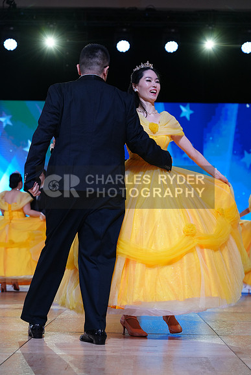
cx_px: 126
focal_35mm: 78
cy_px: 188
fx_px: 815
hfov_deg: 17.5
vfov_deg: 26.0
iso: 1250
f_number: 4
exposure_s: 1/500
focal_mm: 78
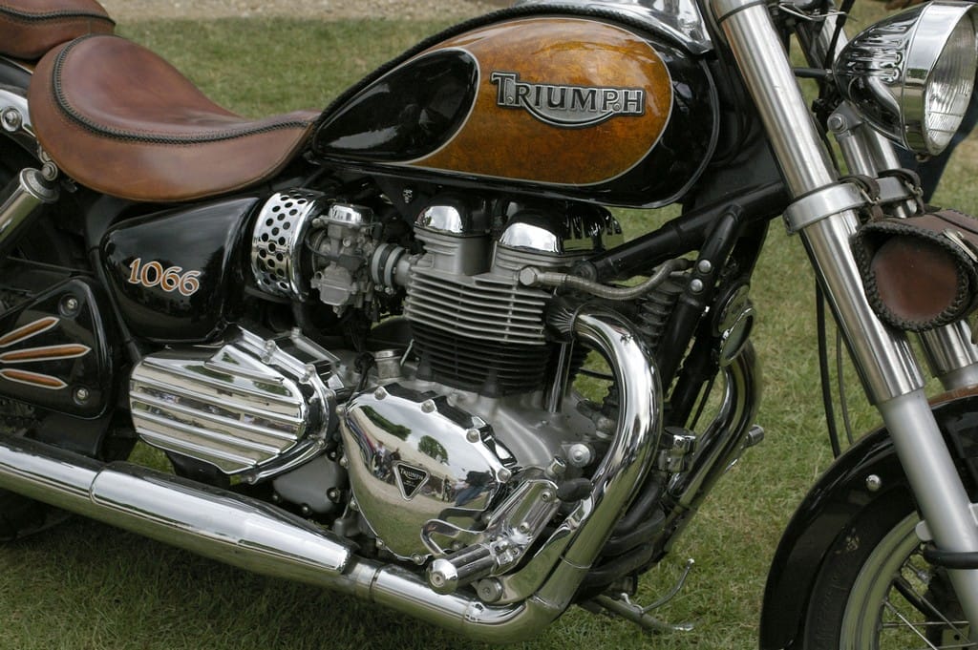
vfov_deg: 21.0
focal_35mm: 64
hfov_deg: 31.2
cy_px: 325
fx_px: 1751
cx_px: 489
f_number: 7.1
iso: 800
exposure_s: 1/800
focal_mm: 43
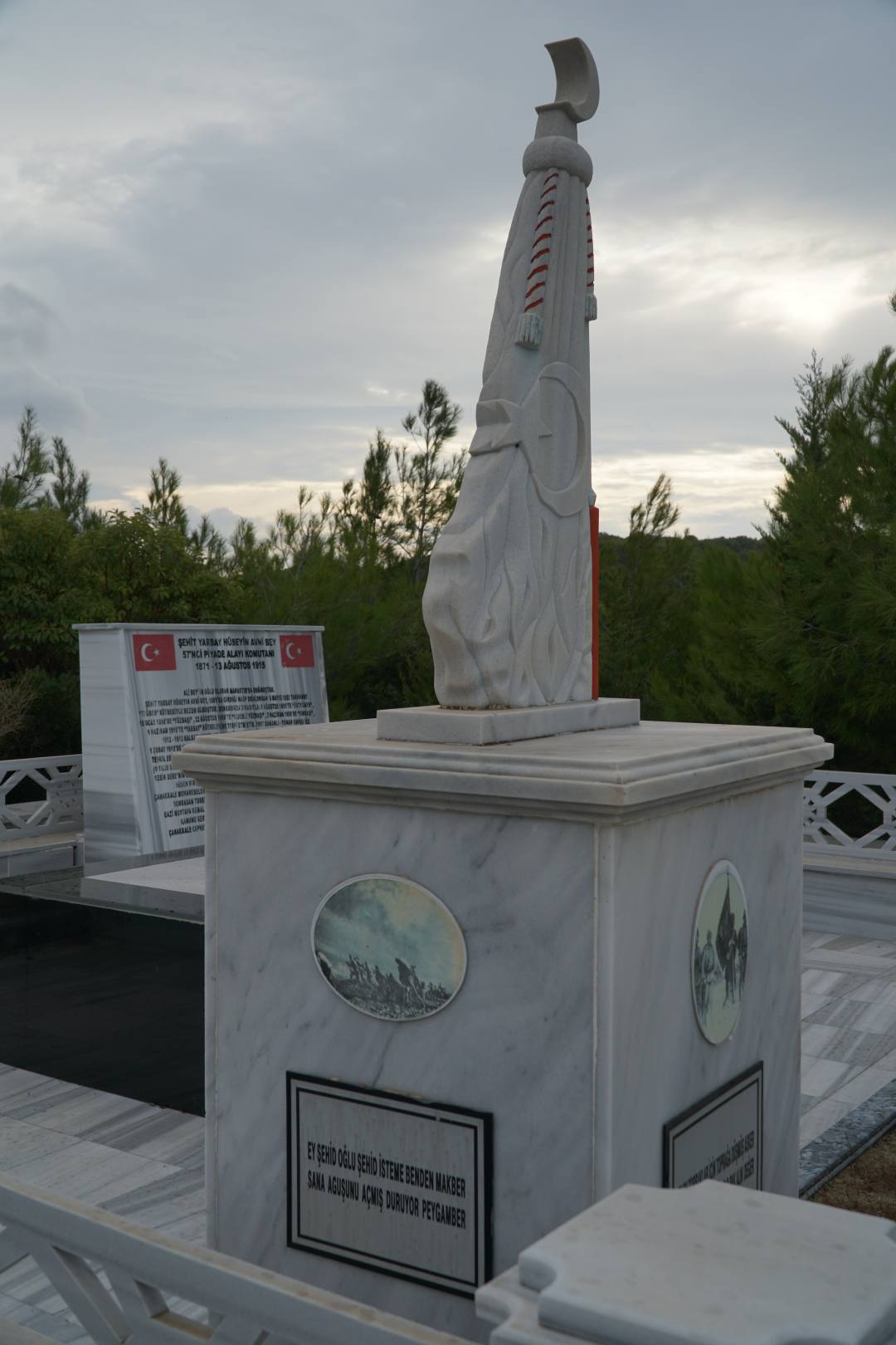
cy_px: 672
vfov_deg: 55.1
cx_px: 448
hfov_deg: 38.4
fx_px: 1288
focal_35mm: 34
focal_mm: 23
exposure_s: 1/400
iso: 100
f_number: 5.6
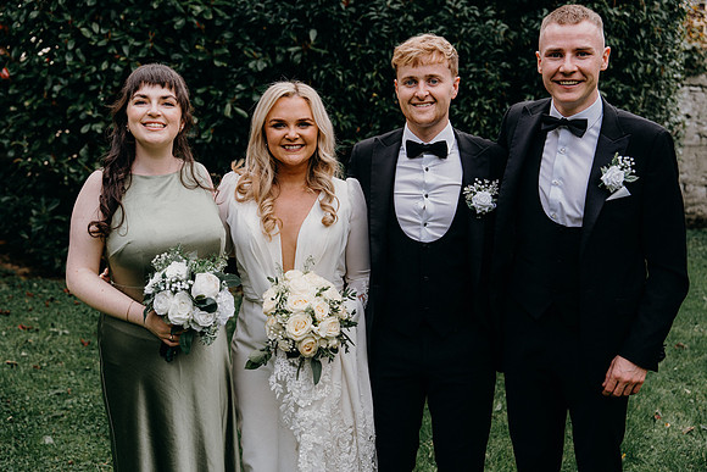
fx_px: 943
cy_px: 236
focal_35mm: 48
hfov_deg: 41.1
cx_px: 354
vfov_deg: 28.1
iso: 125
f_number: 3.5
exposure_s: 1/200
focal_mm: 48
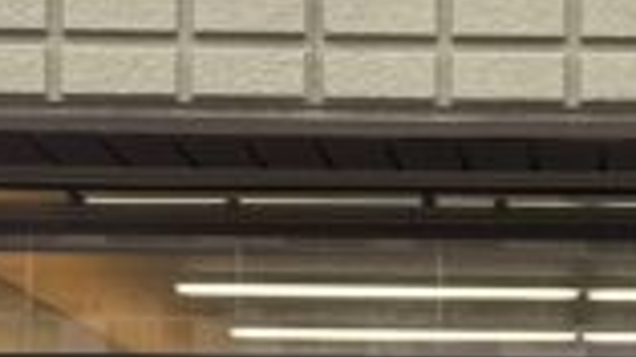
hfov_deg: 12.5
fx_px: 2881
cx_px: 559
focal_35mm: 171
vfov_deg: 7.0
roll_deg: -0.7
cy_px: 385
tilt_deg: +4.3
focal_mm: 6.76
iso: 80
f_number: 1.78
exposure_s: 1/589
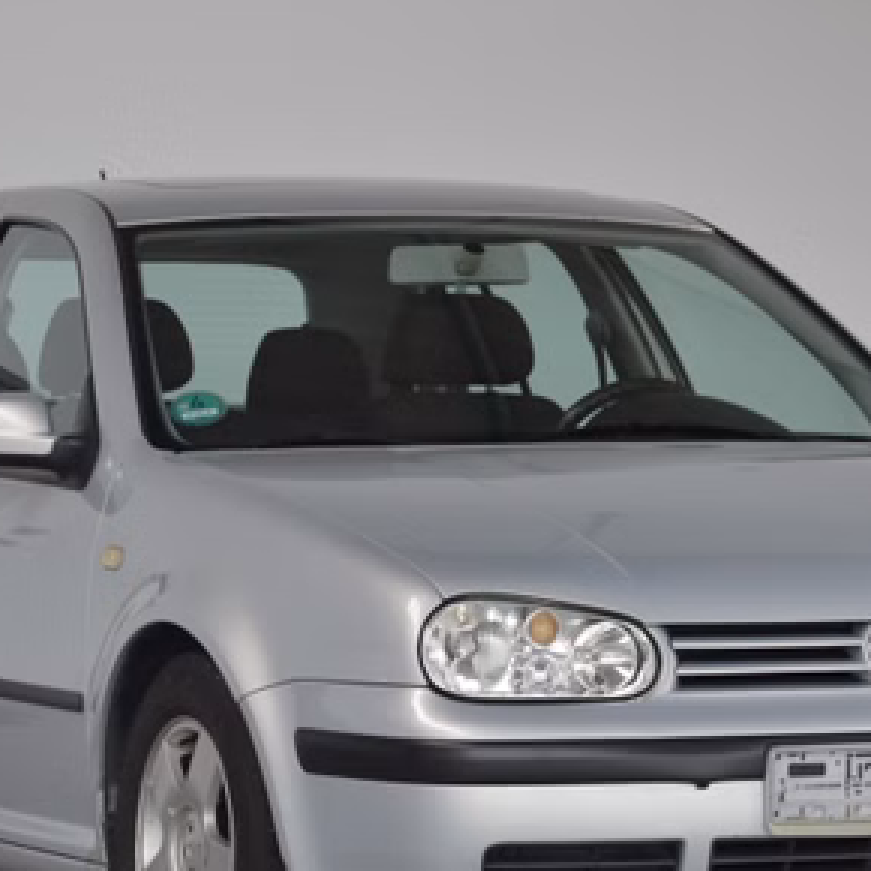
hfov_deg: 8.9
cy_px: 622
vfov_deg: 8.9
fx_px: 5608
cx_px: 484
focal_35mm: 197
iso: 400
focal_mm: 70
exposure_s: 1/60
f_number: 5.3
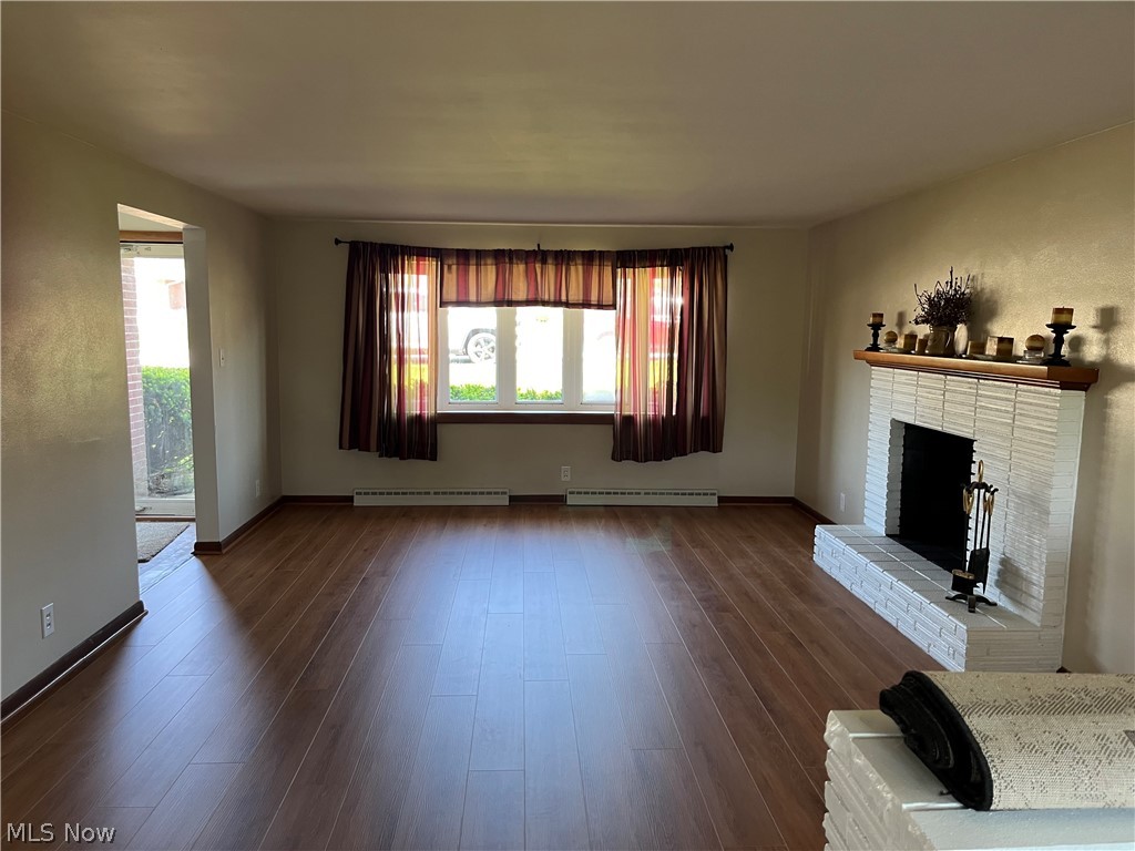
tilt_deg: -6.9
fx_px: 852
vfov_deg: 53.1
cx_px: 568
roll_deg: -0.6
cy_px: 426
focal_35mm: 26
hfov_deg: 67.3
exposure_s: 1/99
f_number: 1.6
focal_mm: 5.1
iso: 125
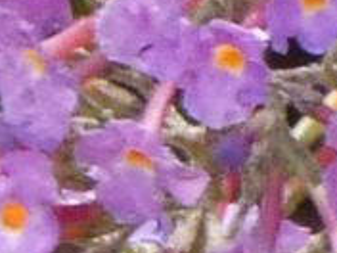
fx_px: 8645
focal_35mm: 888
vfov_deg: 1.7
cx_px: 202
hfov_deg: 2.2
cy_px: 602
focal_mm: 32.7
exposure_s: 1/80
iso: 200
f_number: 5.5
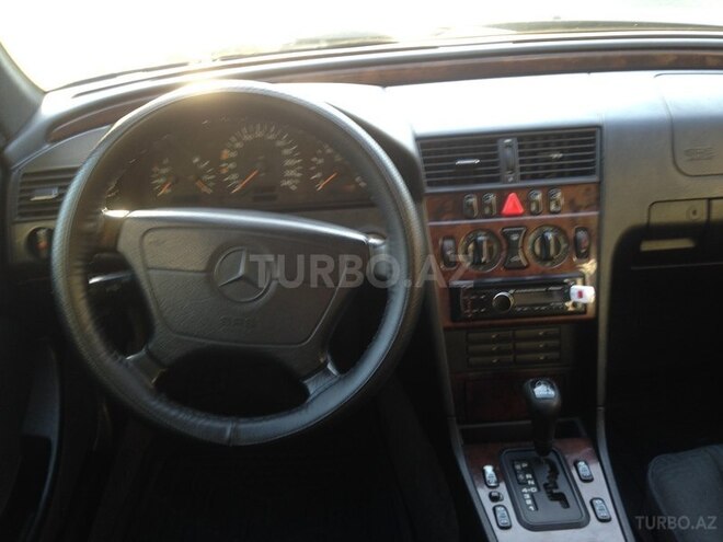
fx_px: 689
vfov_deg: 42.9
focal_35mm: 33
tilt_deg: -34.2
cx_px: 362
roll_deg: +5.8
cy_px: 271
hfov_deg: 55.4
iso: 50
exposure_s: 1/20
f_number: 2.4
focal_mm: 4.12
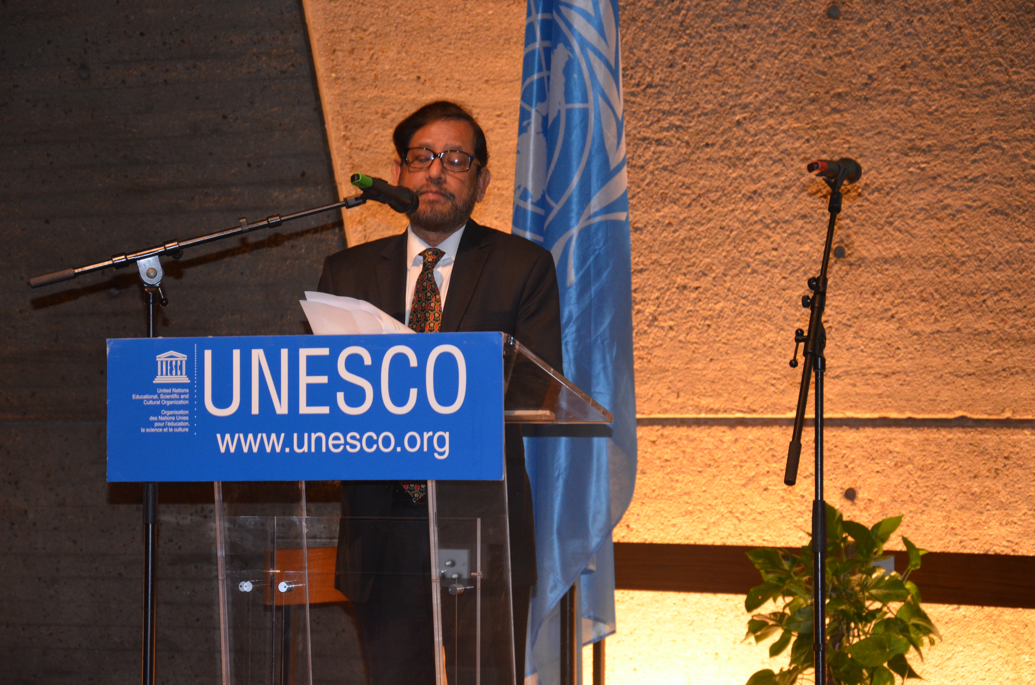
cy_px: 342
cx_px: 518
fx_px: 2840
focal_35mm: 99
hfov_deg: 20.7
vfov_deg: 13.8
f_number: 5.3
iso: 1250
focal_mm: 66
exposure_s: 1/60
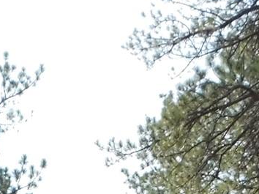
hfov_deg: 18.7
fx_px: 778
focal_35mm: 104
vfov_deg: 12.1
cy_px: 429
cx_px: 39
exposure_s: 1/1250
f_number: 6
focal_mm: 4
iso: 800
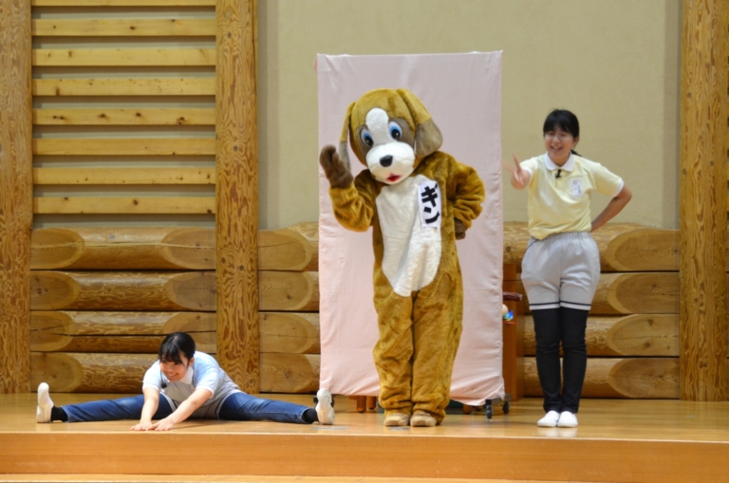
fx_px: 2789
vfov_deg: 9.9
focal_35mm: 138
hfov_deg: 14.9
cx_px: 364
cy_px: 242
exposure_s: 1/30
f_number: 5.3
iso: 800
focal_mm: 92
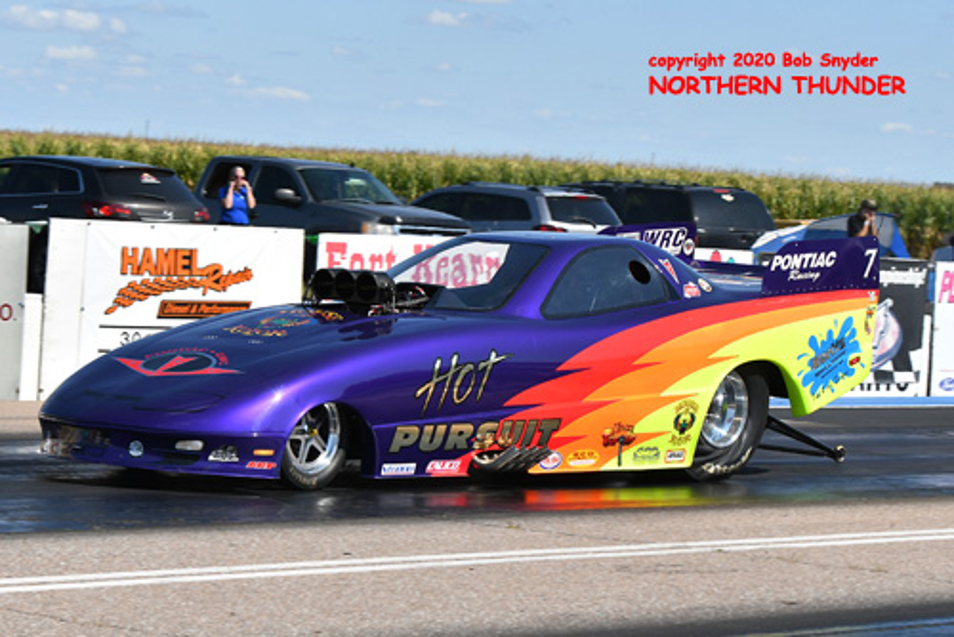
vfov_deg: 13.1
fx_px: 2784
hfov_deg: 19.4
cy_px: 318
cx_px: 477
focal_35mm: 105
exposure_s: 1/1250
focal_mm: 70
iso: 160
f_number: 5.6
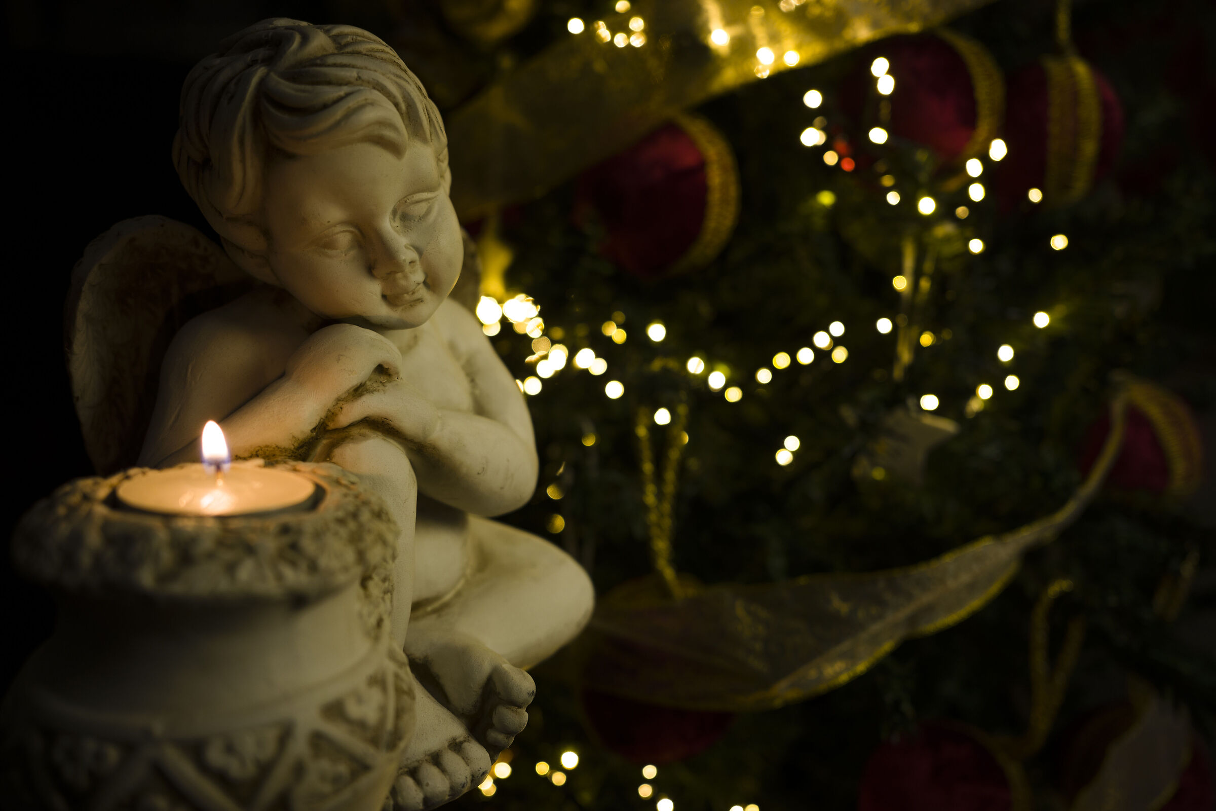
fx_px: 811
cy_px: 406
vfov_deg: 53.1
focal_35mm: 24
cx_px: 608
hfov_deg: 73.7
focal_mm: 24
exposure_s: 1/25
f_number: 3.5
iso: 200
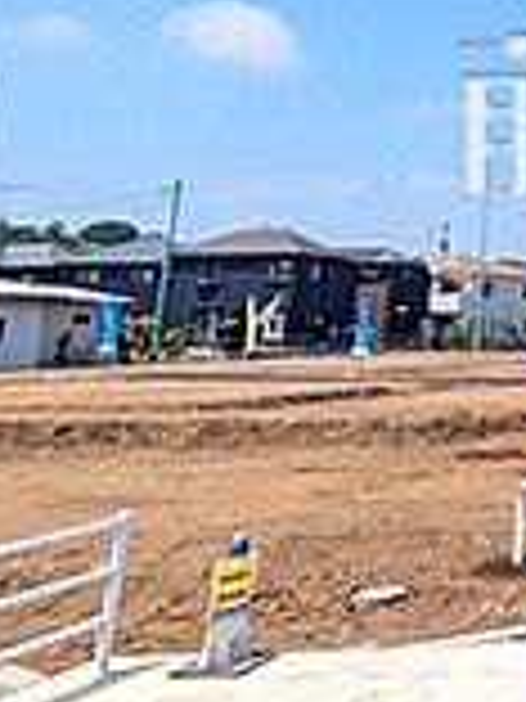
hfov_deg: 20.0
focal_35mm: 54
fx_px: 1094
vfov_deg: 34.2
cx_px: 935
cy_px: 112
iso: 50
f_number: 2.2
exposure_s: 1/1013
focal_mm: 1.83
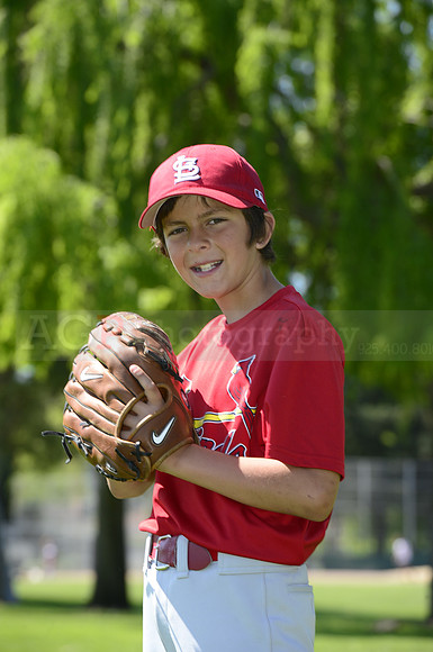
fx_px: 3619
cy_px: 326
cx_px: 216
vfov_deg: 10.3
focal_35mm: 200
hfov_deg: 6.8
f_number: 10
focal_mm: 200
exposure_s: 1/160
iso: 200
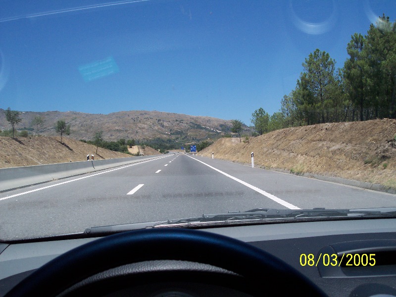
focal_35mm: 38
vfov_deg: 37.7
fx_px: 435
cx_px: 198
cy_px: 148
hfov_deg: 49.0
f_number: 4.8
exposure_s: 1/700
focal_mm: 8
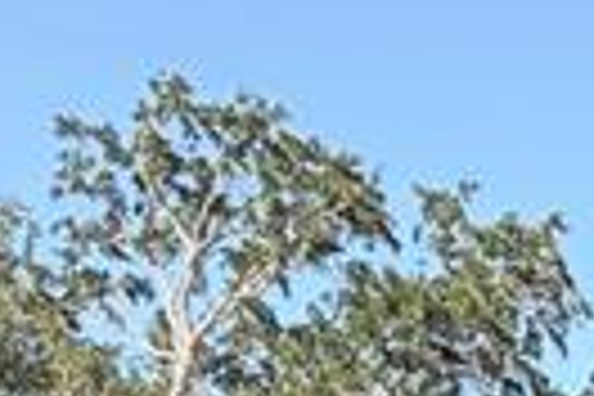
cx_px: 1323
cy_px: 1498
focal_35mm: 210
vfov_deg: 5.7
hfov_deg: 9.0
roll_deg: -2.2
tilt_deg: -8.6
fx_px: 3465
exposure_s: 1/1099
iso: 50
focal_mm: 5.96
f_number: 1.6
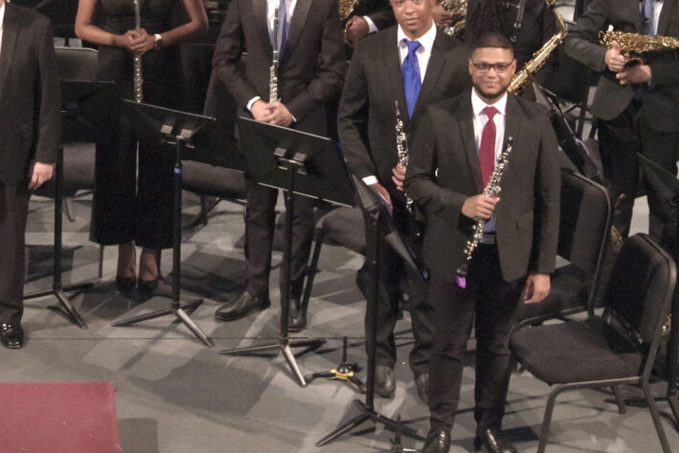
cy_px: 61
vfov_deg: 5.7
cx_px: 94
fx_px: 4585
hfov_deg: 8.4
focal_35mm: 243
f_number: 5.6
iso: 6400
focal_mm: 68
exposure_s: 1/80
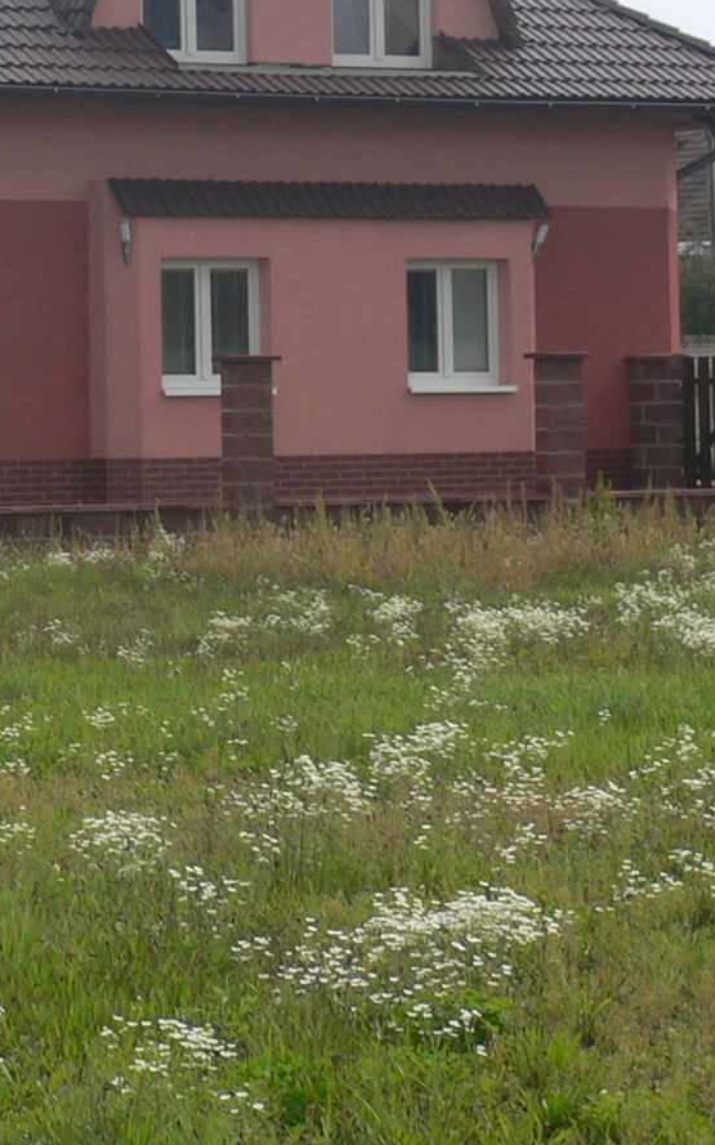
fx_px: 4649
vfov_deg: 13.9
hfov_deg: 8.6
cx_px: -298
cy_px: 160
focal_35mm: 149
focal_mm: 10.1
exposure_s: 1/125
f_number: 7.5
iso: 80
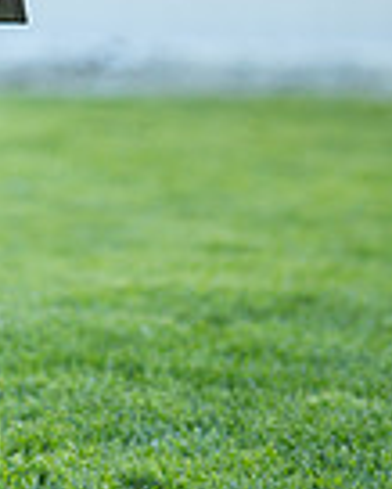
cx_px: -47
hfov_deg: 2.8
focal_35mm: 544
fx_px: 7880
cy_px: -165
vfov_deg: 3.5
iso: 400
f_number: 2.8
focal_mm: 175
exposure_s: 1/1600
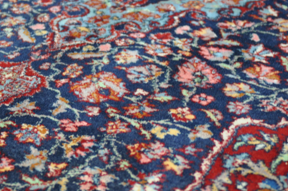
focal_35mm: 74
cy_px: 128
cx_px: 150
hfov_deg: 27.4
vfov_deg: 18.3
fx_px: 591
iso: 500
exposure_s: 1/20
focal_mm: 28
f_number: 2.8
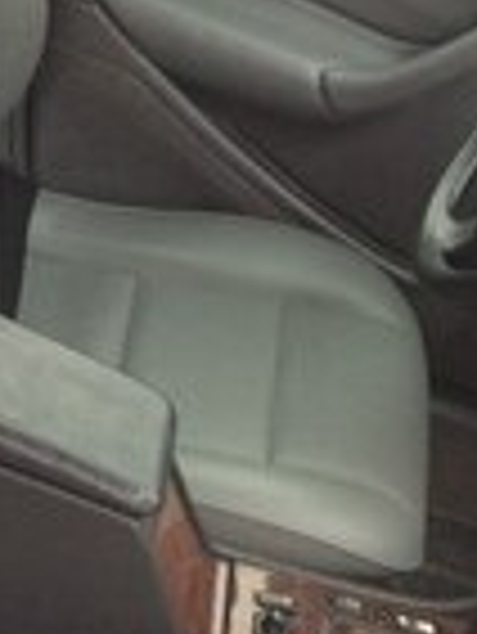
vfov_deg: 18.4
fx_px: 1871
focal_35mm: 102
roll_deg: -31.7
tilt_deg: -38.8
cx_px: 392
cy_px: 737
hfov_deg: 14.4
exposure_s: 1/33
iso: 64
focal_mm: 4.15
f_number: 2.2
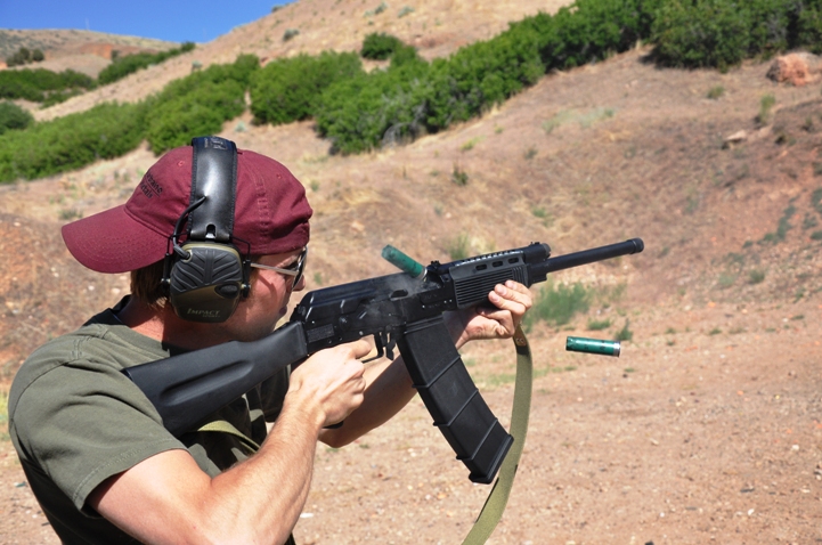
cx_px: 411
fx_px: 1026
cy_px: 272
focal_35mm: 45
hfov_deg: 43.7
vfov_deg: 29.8
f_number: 6.3
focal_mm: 30
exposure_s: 1/1600
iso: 400
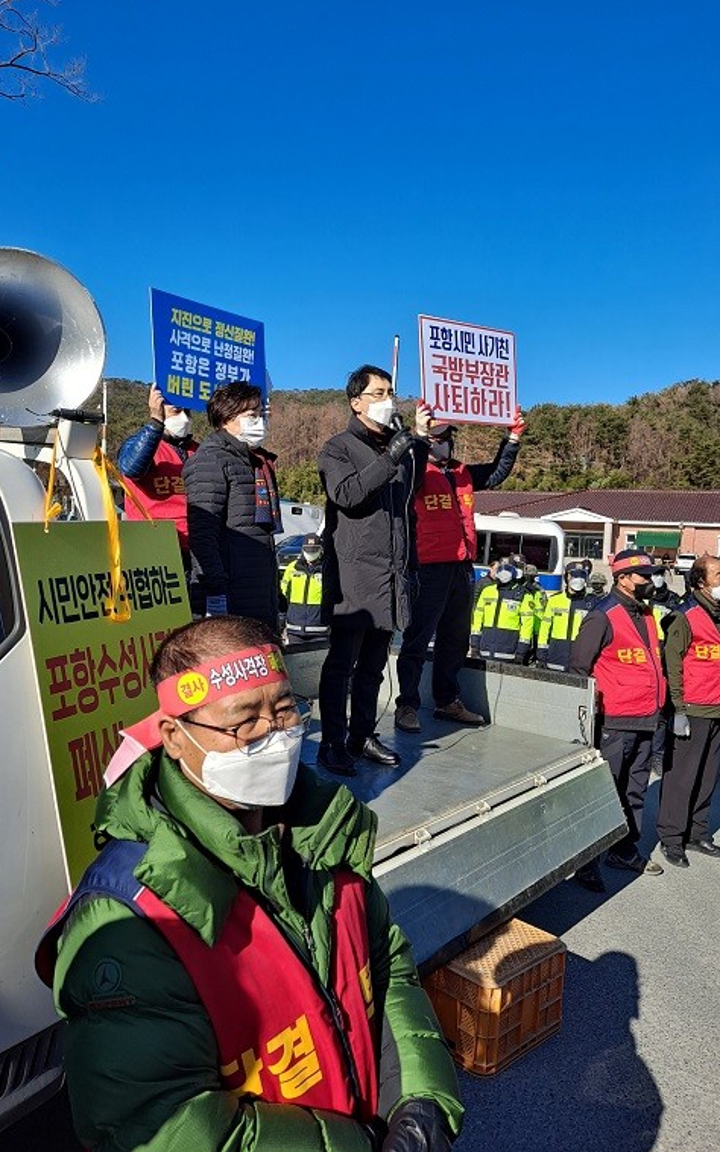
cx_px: 362
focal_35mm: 27
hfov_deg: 46.0
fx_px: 848
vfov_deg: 68.4
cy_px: 570
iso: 32
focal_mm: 4.6
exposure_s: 1/1143
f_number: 2
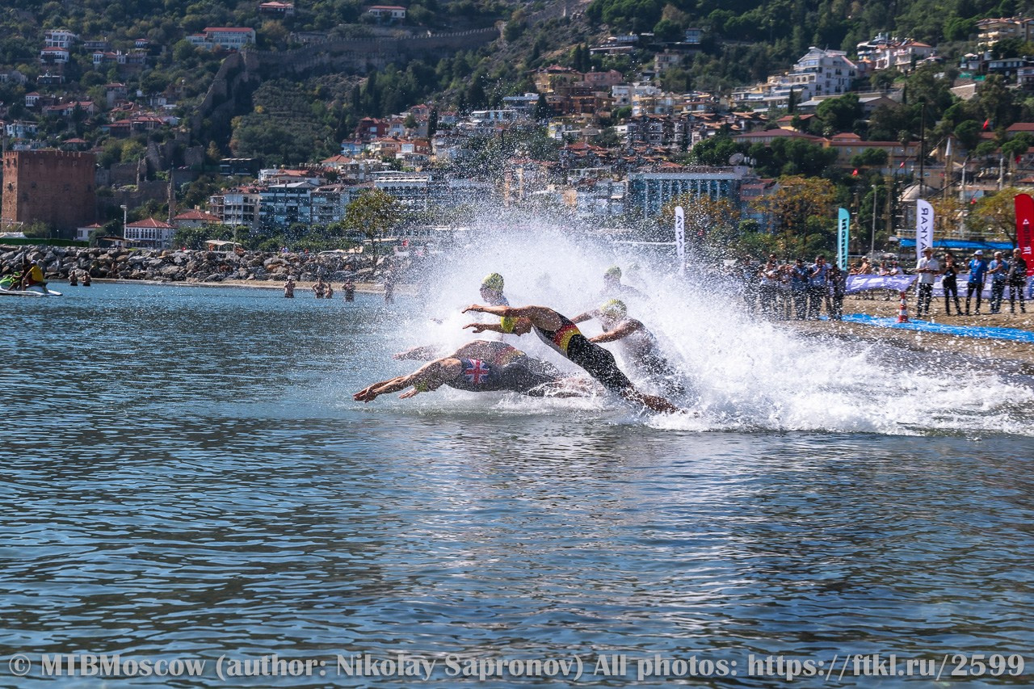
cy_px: 344
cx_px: 517
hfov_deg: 25.1
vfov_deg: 16.9
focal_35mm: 81
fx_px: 2326
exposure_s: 1/500
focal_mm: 81
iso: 100
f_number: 9
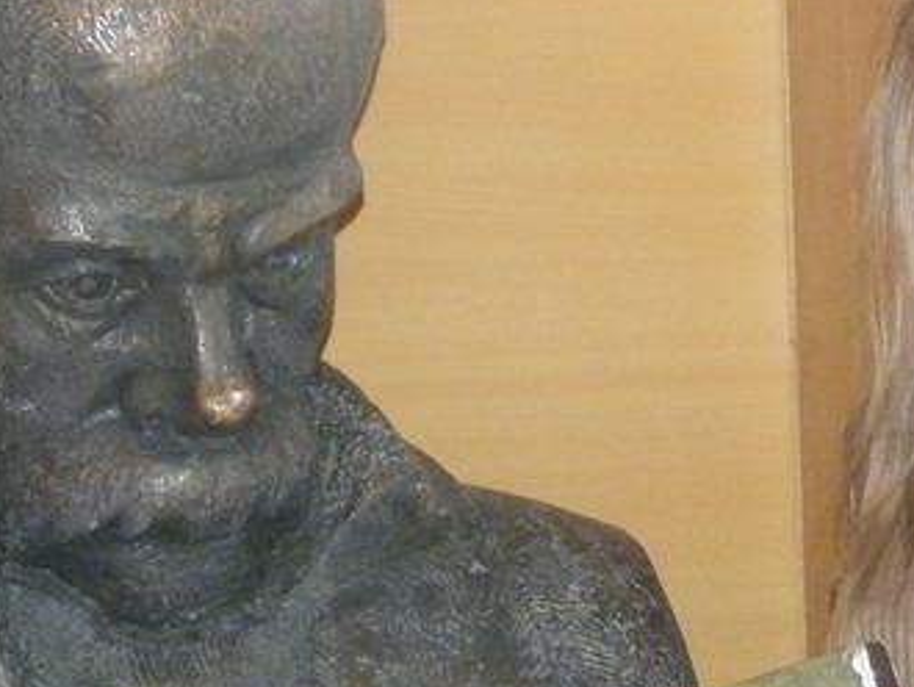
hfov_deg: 14.1
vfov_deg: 10.6
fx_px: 3646
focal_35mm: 138
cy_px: 770
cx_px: 892
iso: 400
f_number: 3.7
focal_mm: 6.8
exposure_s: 1/80
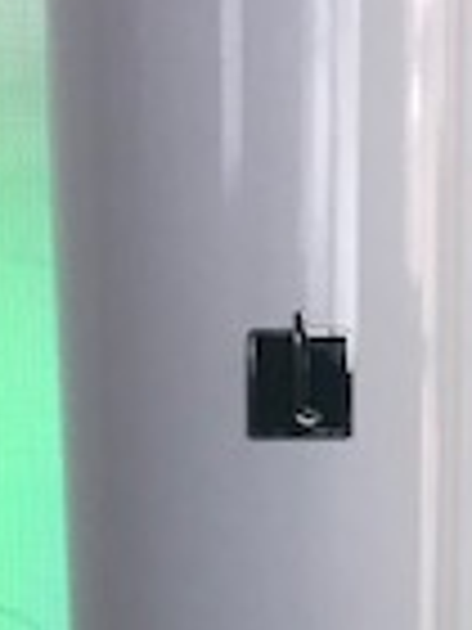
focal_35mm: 128
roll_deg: +1.1
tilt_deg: -9.4
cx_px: 220
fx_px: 2327
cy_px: 891
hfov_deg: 11.6
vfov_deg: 14.5
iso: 32
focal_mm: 3.99
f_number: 1.8
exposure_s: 1/30
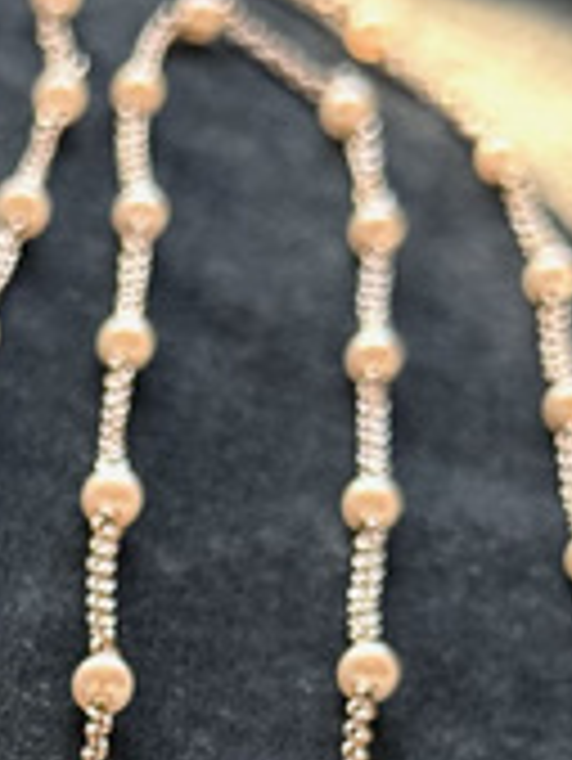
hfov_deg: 10.3
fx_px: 3125
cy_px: 931
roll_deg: -25.3
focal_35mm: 142
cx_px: -97
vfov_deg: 13.5
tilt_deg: -34.9
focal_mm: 6.76
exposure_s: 1/46
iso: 250
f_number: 1.78
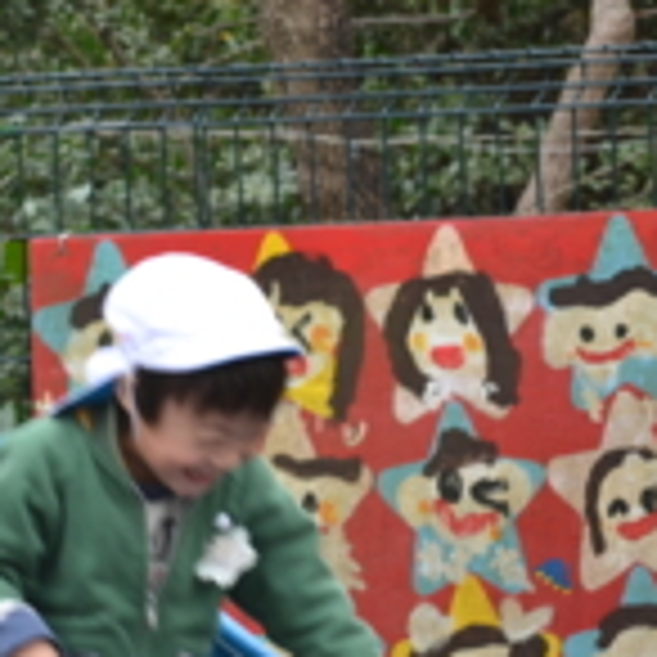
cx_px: 14
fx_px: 15010
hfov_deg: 2.5
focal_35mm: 699
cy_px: 380
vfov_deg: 2.5
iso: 640
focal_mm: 200
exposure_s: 1/125
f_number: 5.6
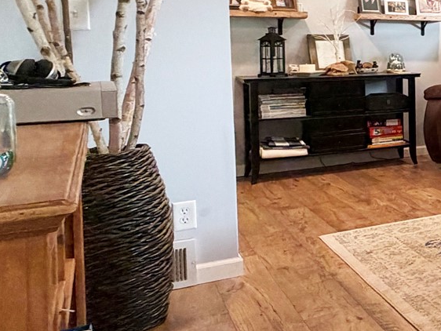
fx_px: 650
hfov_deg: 24.5
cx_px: 726
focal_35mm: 51
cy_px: 68
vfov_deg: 28.0
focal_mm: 2.22
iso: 250
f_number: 2.2
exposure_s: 1/60
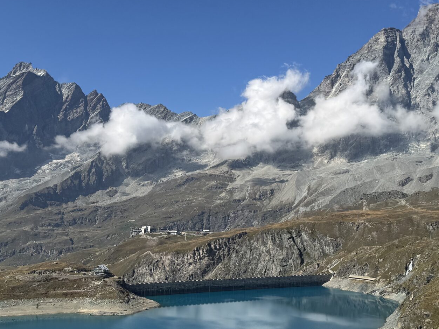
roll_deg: +0.2
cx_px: 247
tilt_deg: +5.5
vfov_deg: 29.6
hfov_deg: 38.9
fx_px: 621
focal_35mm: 49
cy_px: 147
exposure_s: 1/5814
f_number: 1.78
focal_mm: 6.76
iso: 80
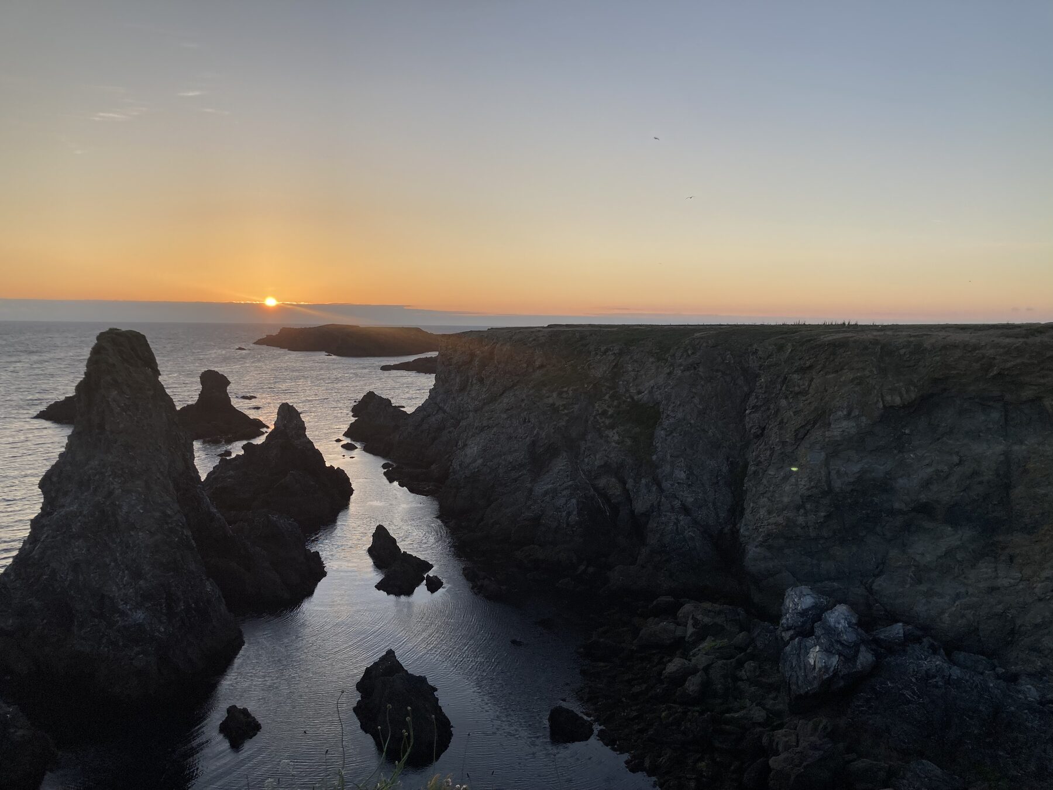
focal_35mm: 28
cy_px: 395
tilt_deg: -4.7
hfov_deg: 63.4
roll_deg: -1.9
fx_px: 852
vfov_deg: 49.7
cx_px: 526
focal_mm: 3.99
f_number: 1.8
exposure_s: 1/592
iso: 20
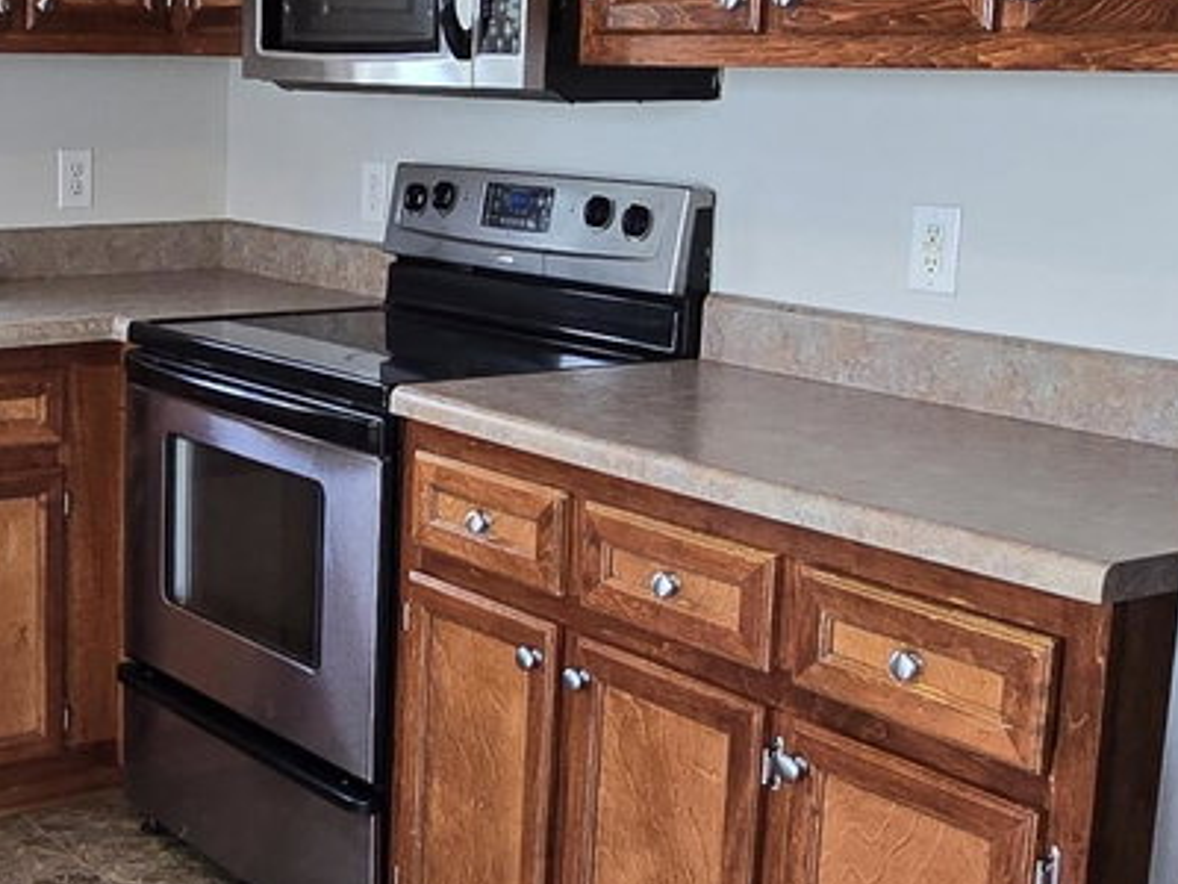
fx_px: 1770
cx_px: 135
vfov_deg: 28.0
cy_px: 359
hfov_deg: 34.9
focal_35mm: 52
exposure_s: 1/60
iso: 125
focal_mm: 2.2
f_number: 2.2
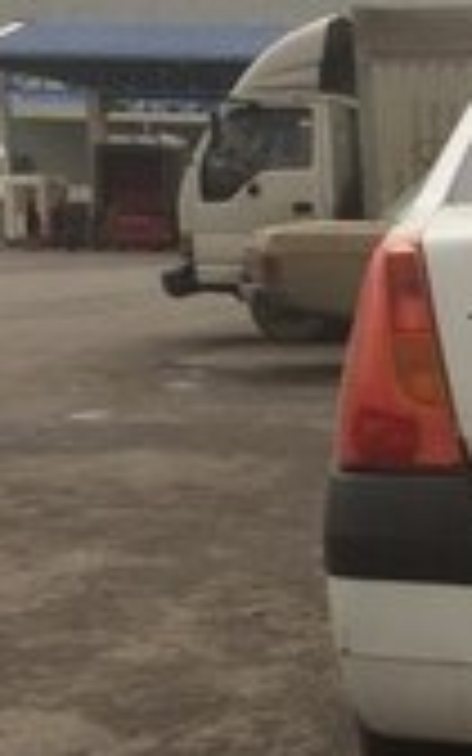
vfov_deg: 22.7
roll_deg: -1.4
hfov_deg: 13.2
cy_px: 468
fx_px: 1873
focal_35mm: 91
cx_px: 800
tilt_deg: -6.4
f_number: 2.2
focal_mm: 4.15
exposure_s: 1/129
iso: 32
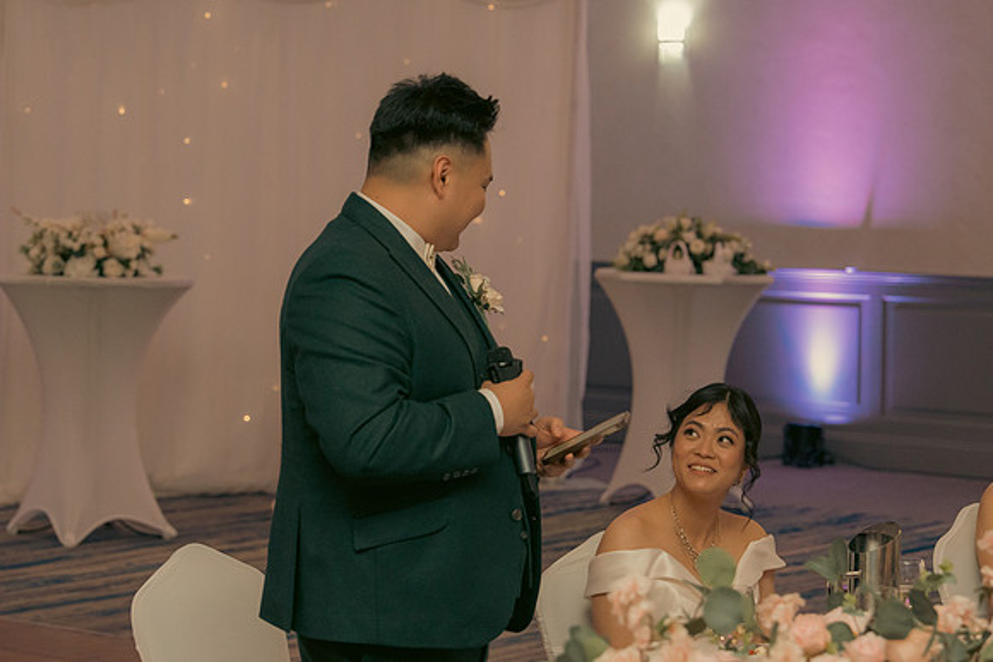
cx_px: 496
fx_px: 2897
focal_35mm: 105
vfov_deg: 13.0
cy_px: 331
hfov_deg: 19.5
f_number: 3.5
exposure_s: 1/160
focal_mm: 70
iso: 2500
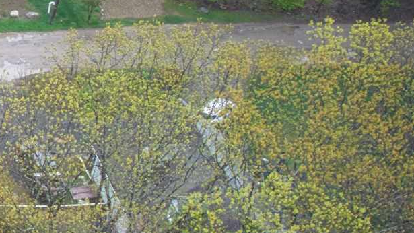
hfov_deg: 15.1
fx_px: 1262
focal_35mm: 115
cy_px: 219
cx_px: -417
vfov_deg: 10.5
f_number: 2.8
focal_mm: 8.38
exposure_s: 1/40
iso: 100
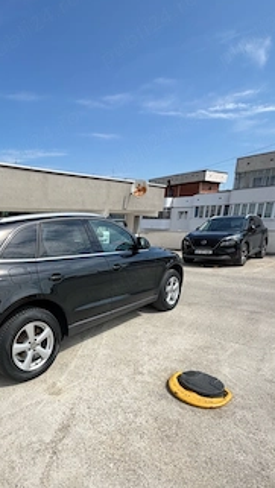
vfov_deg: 88.8
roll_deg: +0.7
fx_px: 246
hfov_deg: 55.0
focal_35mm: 19
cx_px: 61
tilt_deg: -12.6
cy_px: 284
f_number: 2.2
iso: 25
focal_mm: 2.22
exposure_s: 1/770
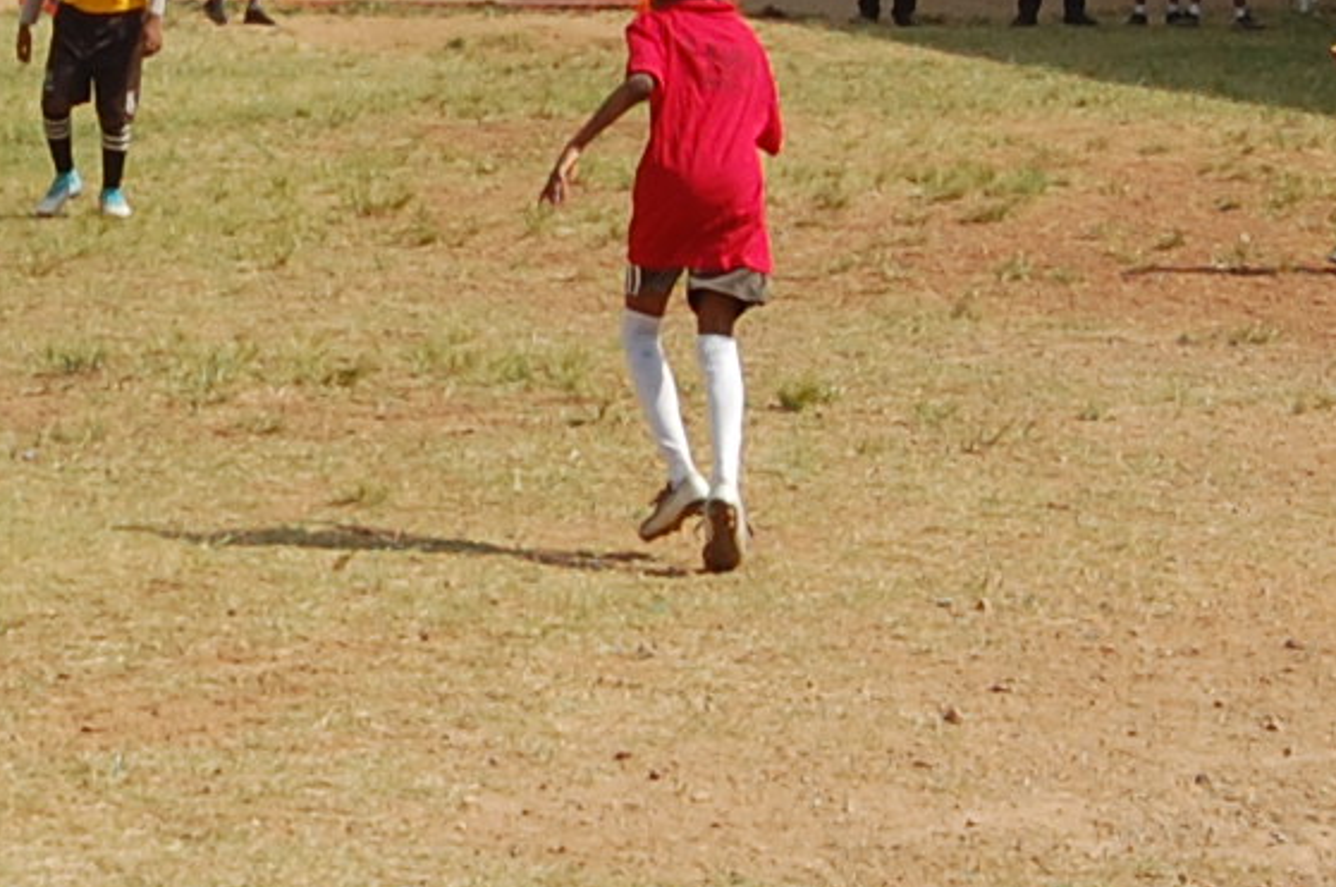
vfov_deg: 6.5
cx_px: -12
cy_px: 215
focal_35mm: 210
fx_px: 7782
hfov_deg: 9.7
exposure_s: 1/400
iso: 200
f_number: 10
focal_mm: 26
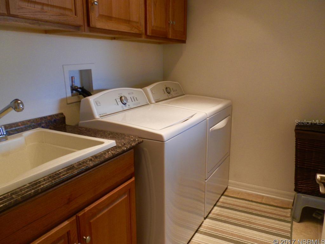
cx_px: 162
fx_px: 263
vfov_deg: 49.7
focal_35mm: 28
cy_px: 122
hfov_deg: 63.4
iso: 160
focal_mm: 5
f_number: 3.1
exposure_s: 1/30
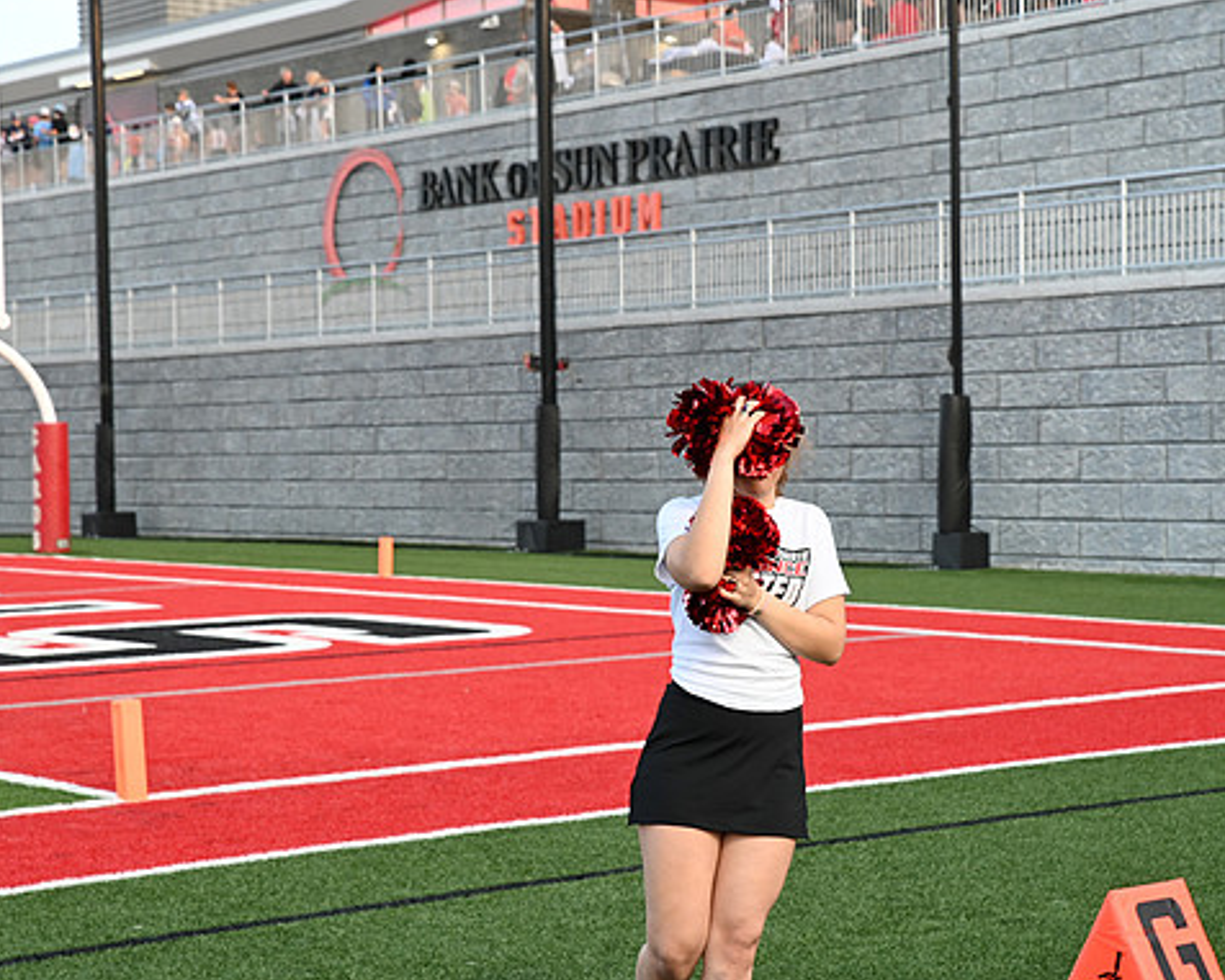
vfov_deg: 19.2
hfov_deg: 23.8
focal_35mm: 80
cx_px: 697
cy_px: 494
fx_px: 2901
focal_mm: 70
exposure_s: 1/125
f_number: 5.6
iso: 800
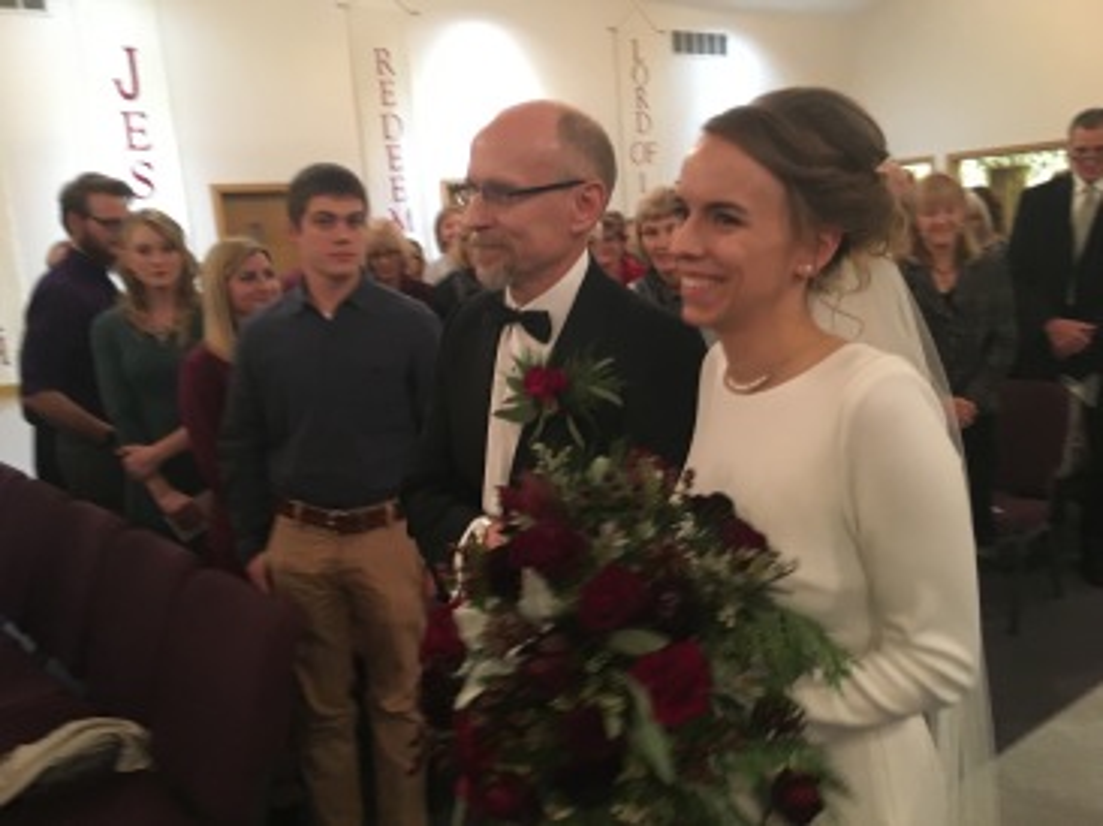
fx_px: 923
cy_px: 413
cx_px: 552
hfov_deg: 61.7
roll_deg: +5.5
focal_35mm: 29
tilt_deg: -10.1
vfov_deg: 48.2
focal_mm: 4.15
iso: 200
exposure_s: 1/15
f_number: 2.2
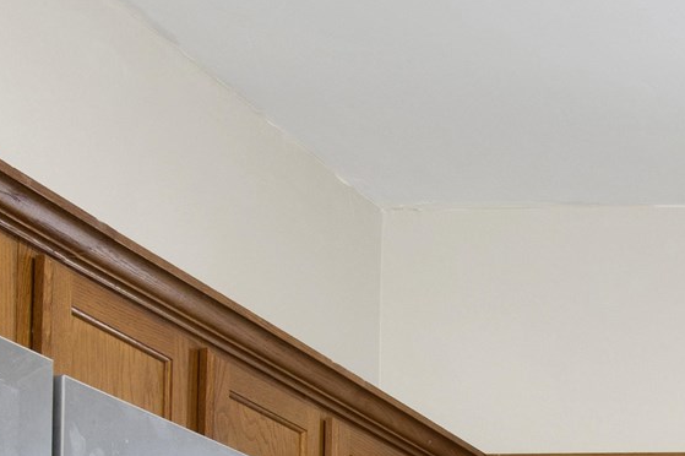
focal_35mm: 99
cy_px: 930
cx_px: 1295
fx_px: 1883
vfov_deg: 12.2
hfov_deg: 16.6
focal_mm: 18
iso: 200
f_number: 11
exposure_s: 1/2
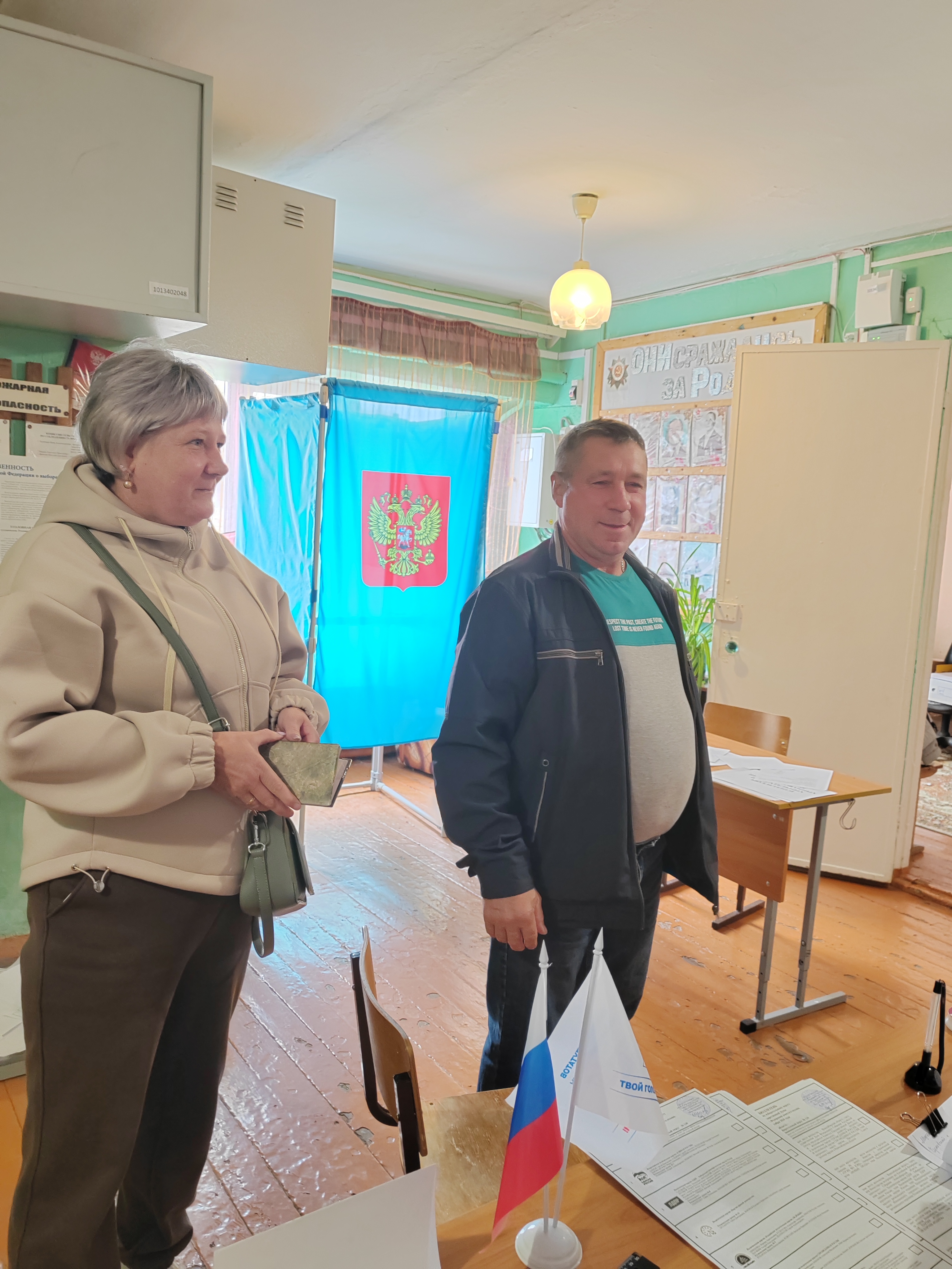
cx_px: 476
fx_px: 990
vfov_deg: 65.3
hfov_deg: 51.4
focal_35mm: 27
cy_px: 634
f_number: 1.9
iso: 800
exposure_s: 1/25
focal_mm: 5.52
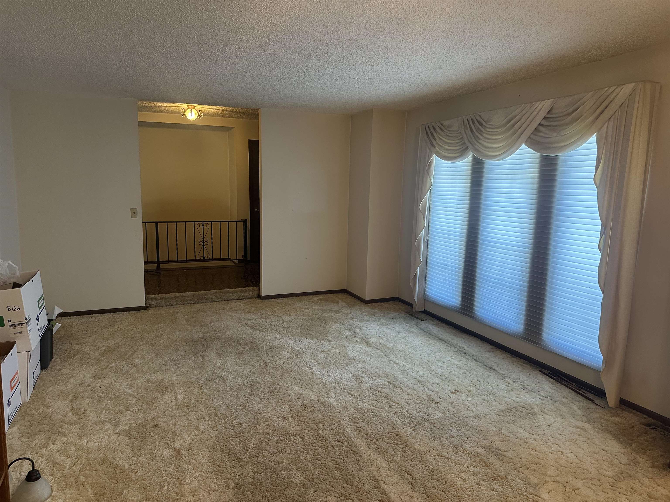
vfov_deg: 56.8
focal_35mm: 24
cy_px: 251
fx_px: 465
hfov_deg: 71.6
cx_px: 335
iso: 320
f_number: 1.78
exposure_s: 1/60
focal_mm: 6.86
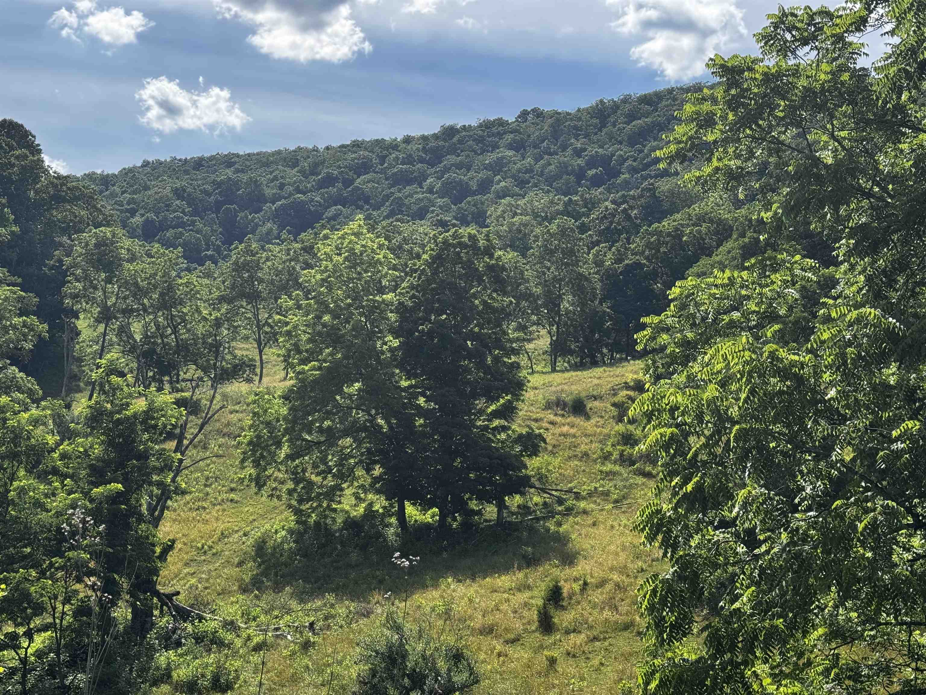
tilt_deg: +4.7
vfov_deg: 30.3
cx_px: 463
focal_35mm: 48
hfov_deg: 39.7
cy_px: 348
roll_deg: -6.6
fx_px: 1284
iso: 64
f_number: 1.78
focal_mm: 6.76
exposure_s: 1/2513
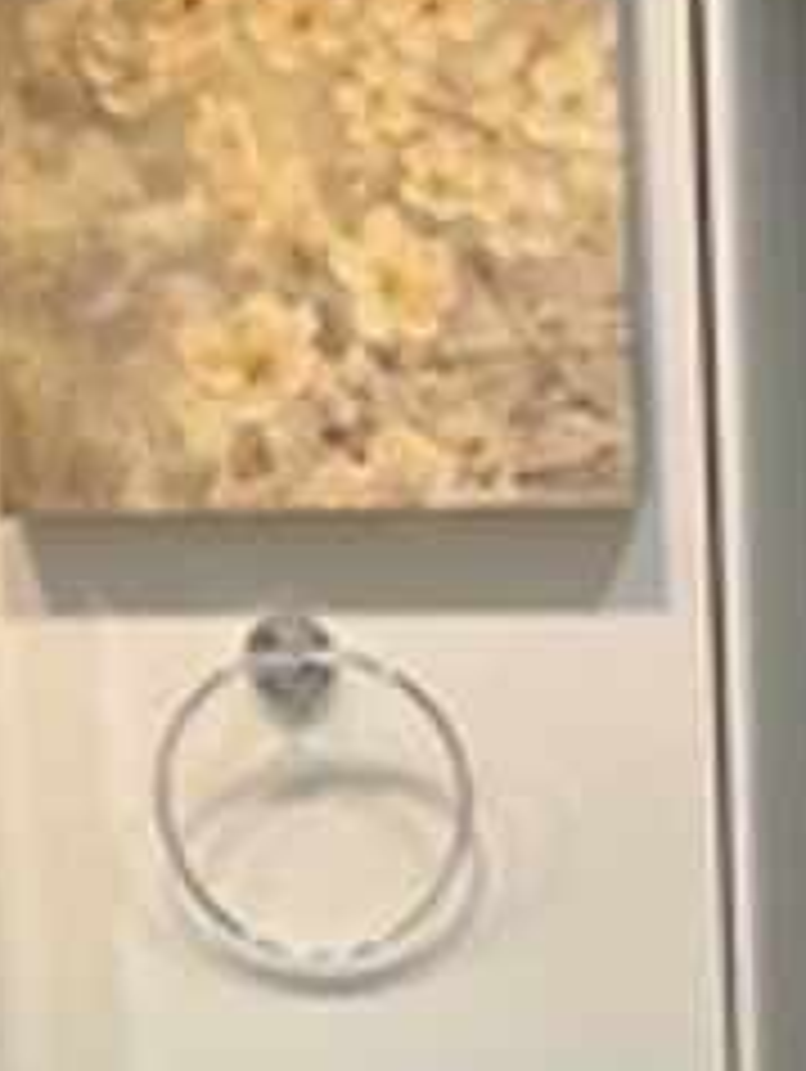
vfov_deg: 10.2
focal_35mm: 186
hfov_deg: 7.9
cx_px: 1121
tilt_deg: -10.2
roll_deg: +0.5
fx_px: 5764
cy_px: 1683
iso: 80
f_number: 1.5
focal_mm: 5.7
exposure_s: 1/60
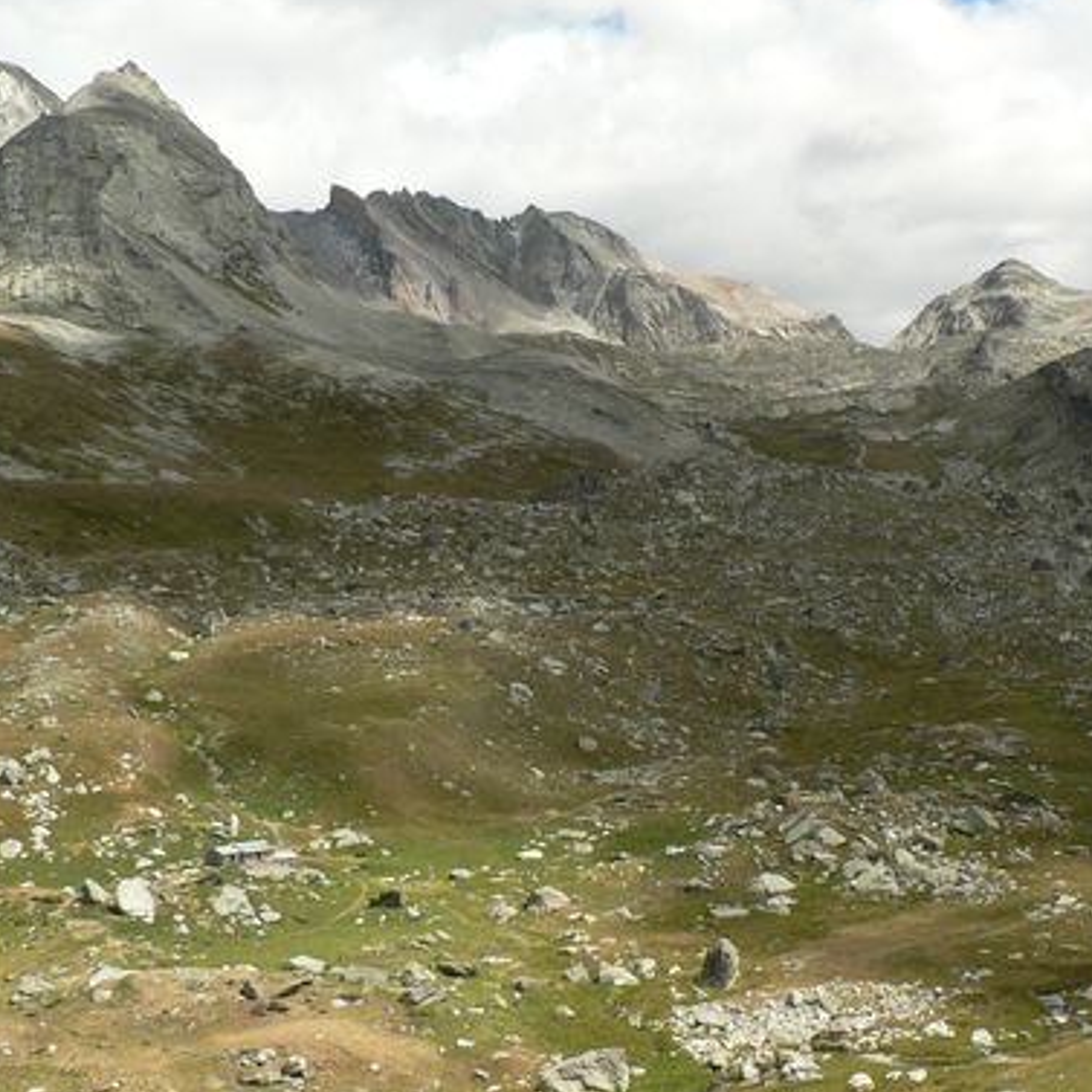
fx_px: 1927
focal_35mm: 54
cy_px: 516
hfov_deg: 31.5
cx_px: 660
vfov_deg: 31.6
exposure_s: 1/1000
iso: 100
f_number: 4
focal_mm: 6
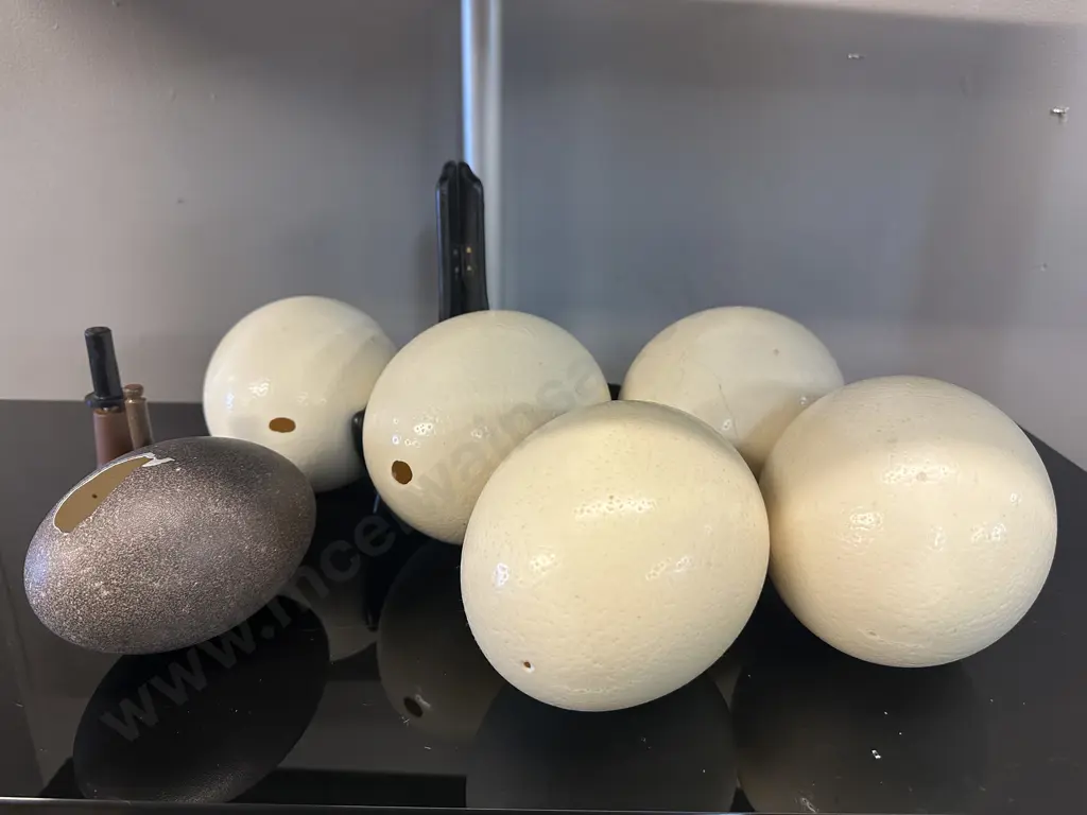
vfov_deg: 56.8
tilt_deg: -22.0
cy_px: 408
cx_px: 544
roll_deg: -0.7
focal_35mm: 24
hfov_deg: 71.6
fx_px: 754
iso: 200
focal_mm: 6.86
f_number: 1.78
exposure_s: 1/100
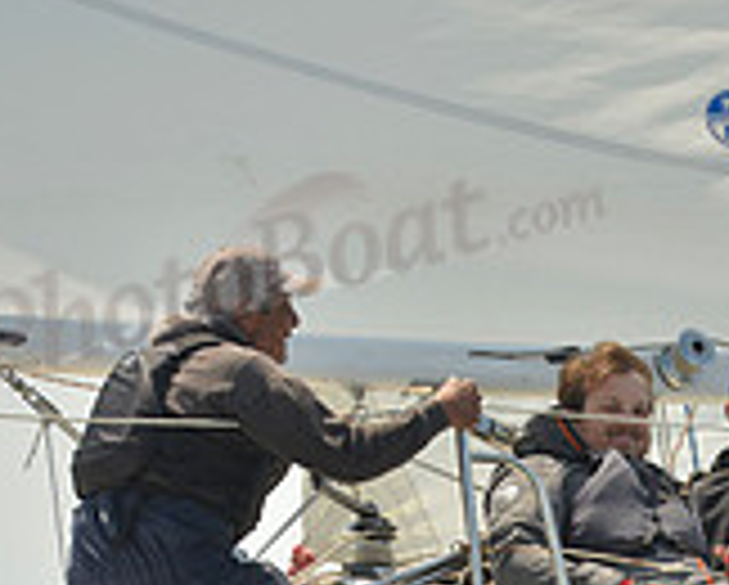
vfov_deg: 2.4
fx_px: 13803
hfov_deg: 3.0
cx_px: 842
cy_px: 853
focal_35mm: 639
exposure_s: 1/1250
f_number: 6.3
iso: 200
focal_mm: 190
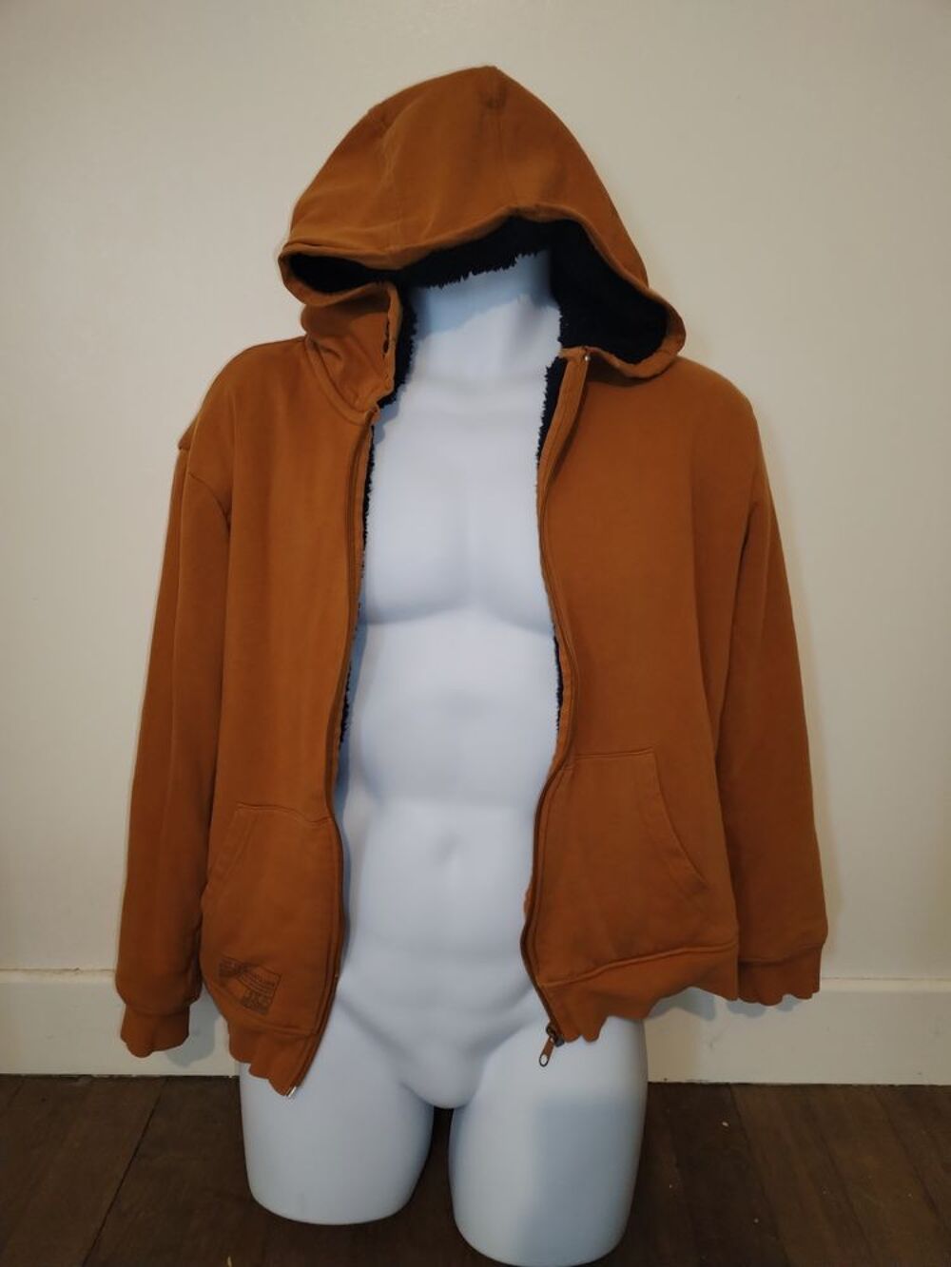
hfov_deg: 53.1
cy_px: 634
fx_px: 952
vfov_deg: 67.3
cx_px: 476
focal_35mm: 26
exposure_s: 1/25
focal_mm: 4.75
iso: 1443
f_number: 1.8
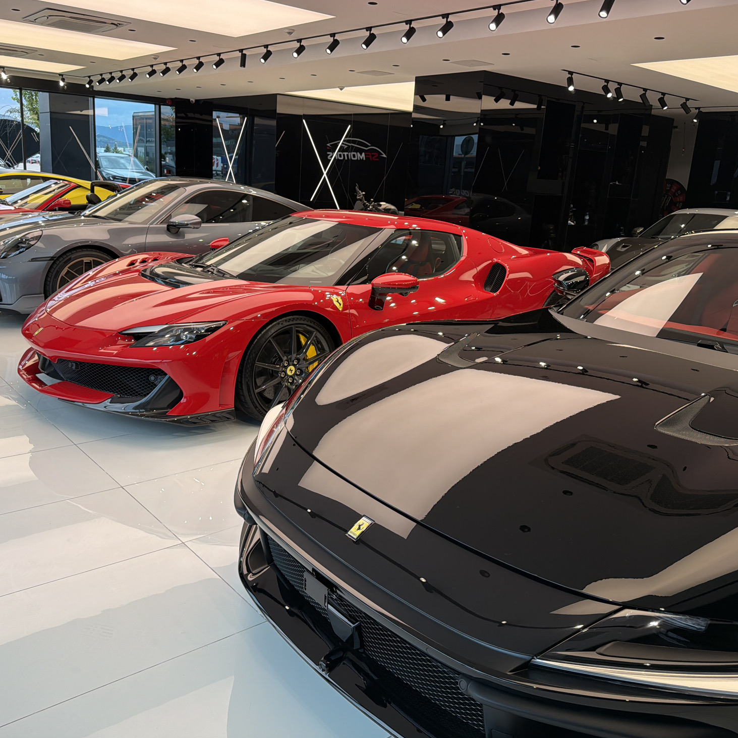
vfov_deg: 55.6
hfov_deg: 55.6
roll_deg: -3.0
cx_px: 343
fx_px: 699
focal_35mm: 29
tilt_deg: -14.4
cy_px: 362
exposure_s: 1/750
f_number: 1.78
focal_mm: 6.76
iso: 80
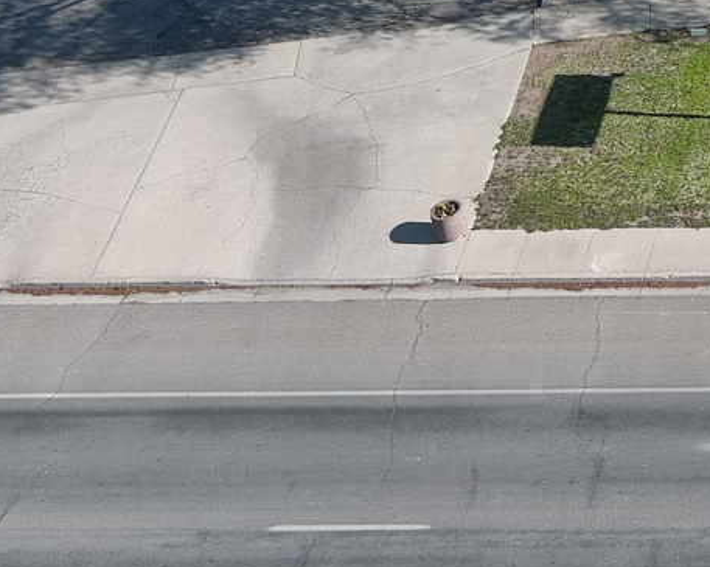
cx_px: 1126
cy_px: -377
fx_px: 2562
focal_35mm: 122
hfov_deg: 14.5
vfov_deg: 11.9
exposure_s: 1/800
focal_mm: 10.13
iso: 100
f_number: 2.8
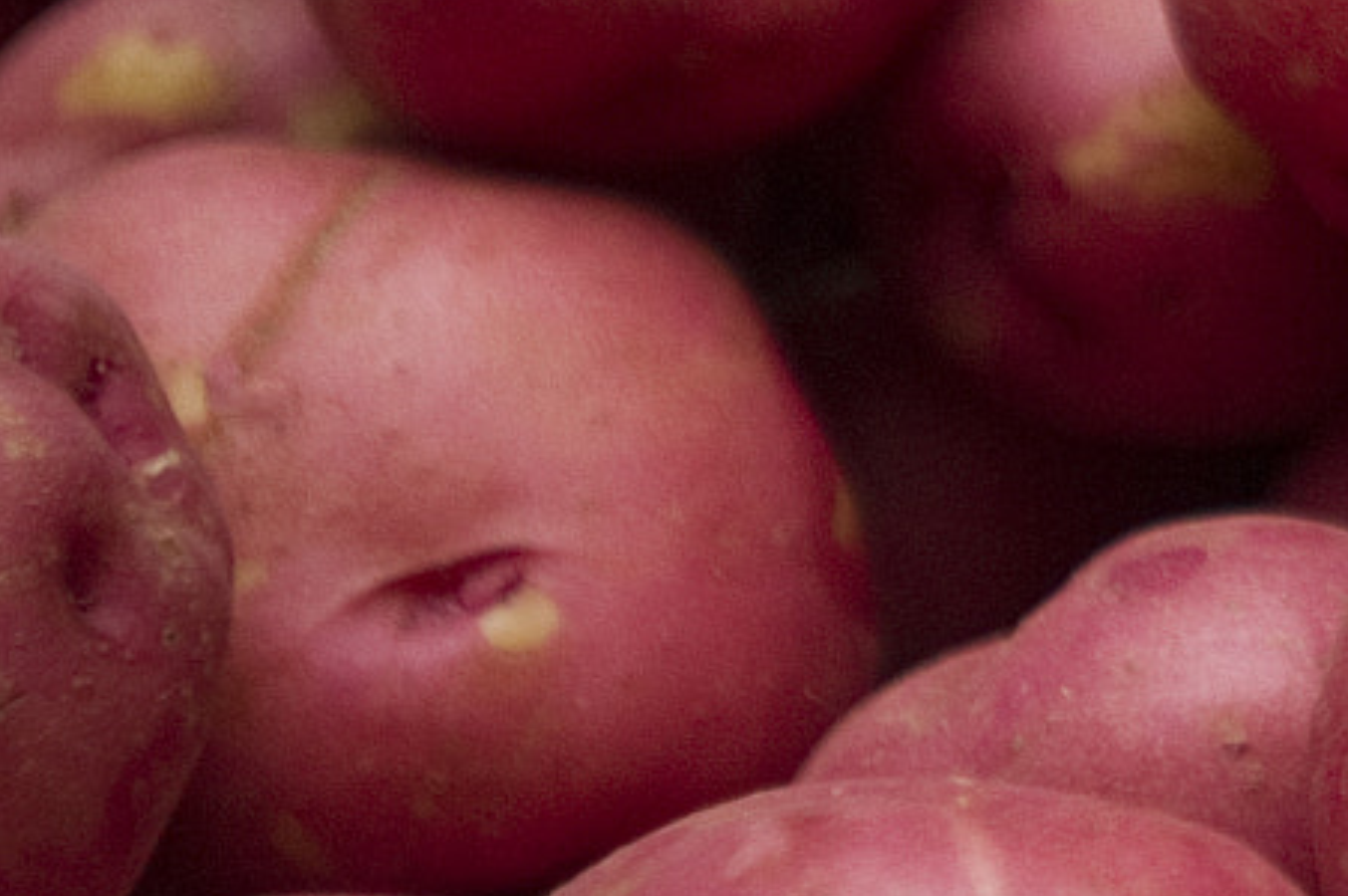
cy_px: -682
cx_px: 2645
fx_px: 5949
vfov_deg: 8.3
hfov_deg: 11.7
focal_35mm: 159
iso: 800
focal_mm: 35
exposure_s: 1/100
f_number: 2.8
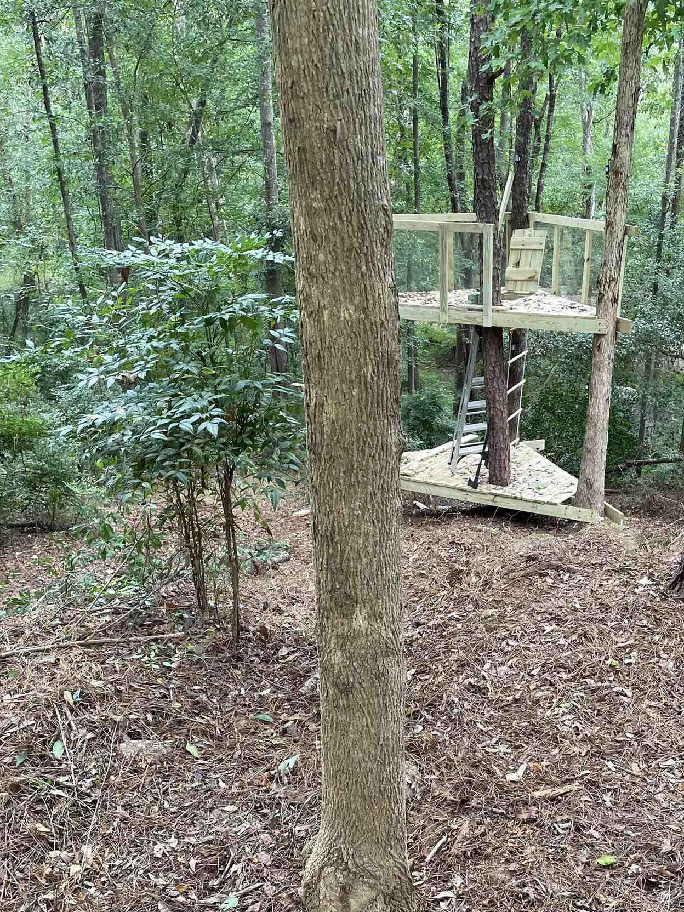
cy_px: 591
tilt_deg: -23.6
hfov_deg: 39.3
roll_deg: +0.1
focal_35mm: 36
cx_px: 448
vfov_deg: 50.6
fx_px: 948
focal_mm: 4.2
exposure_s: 1/95
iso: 125
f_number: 1.6
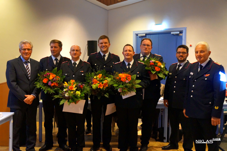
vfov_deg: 36.8
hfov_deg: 53.2
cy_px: 76
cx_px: 114
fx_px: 227
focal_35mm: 36
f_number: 4
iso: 3200
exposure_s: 1/40
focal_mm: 24
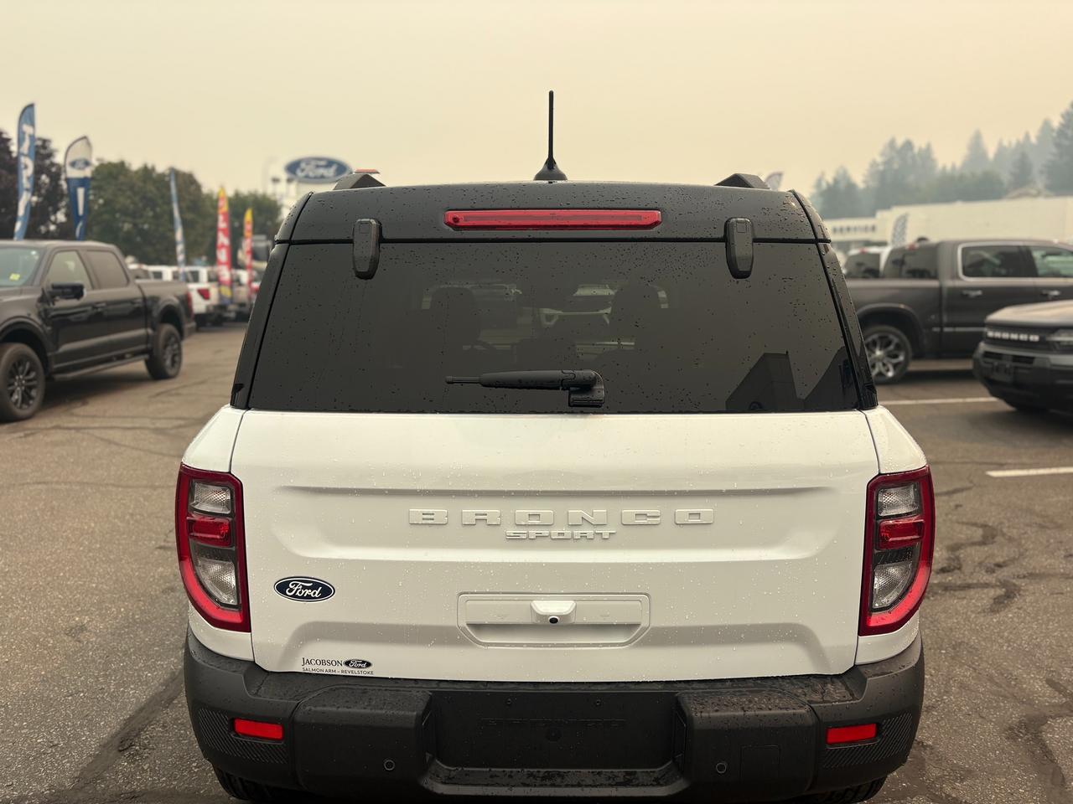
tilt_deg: -4.9
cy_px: 402
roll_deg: +1.1
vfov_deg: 53.1
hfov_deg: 67.3
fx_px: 806
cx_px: 536
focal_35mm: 26
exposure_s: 1/3279
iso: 50
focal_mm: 5.96
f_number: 1.6
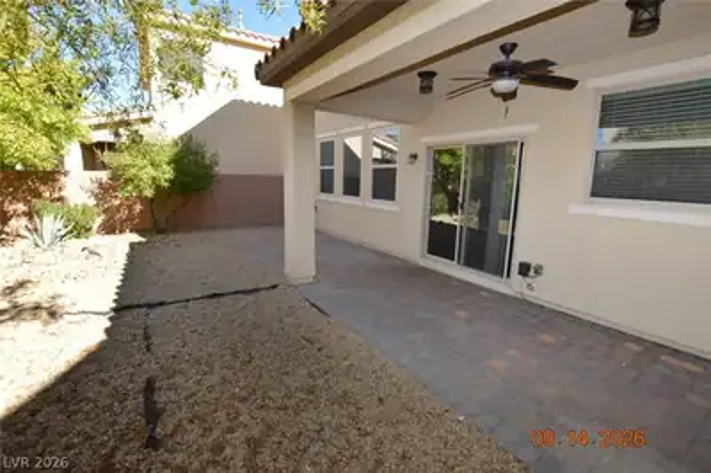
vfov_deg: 77.2
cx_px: 356
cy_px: 236
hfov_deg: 100.4
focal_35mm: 15
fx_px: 296
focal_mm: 10
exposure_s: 1/125
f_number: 5.6
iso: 100
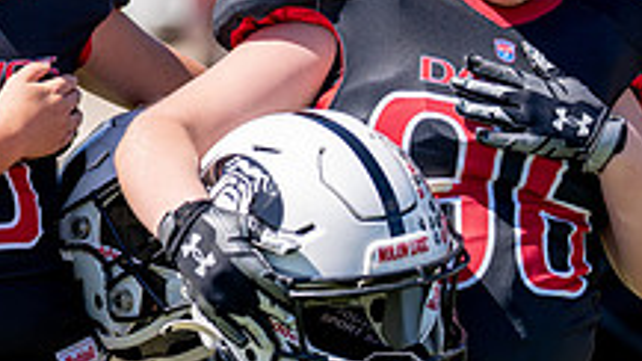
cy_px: 15
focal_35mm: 359
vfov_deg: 3.4
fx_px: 6111
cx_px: -62
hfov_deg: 6.0
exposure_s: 1/1250
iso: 100
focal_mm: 116
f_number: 2.8
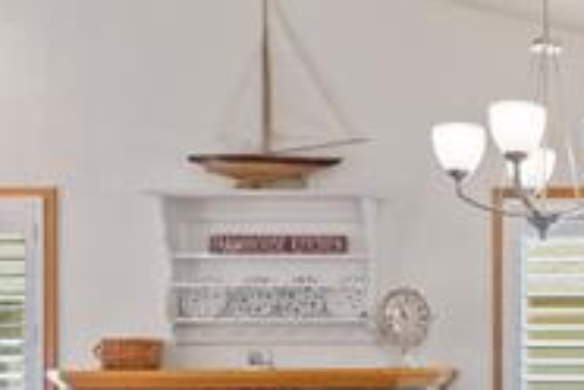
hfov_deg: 31.2
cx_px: 678
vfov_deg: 23.8
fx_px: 892
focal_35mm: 55
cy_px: 365
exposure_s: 1/1.67
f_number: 11
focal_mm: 16
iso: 200
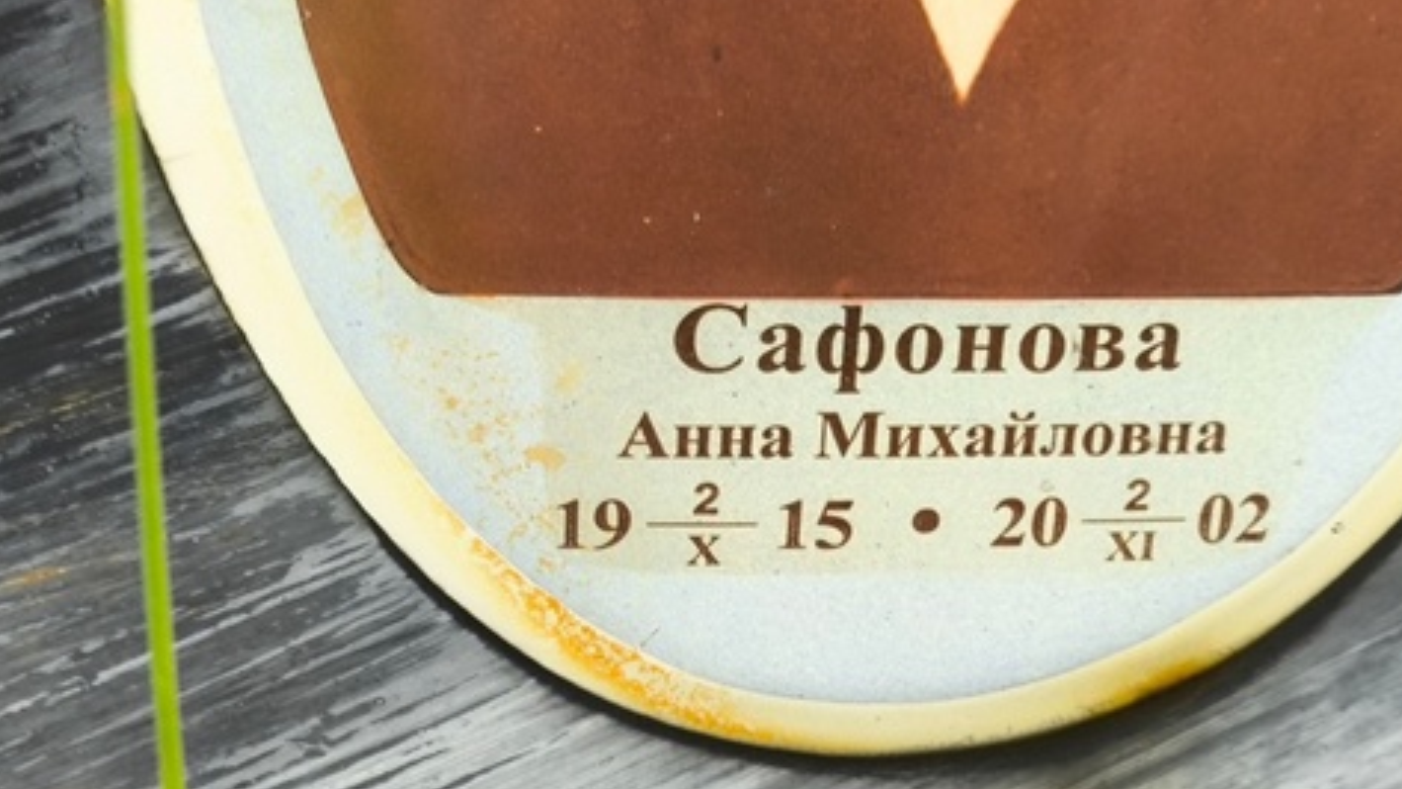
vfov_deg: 13.1
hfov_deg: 23.2
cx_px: 734
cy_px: 697
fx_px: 3420
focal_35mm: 92
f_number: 1.7
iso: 64
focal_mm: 4.71
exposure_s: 1/60
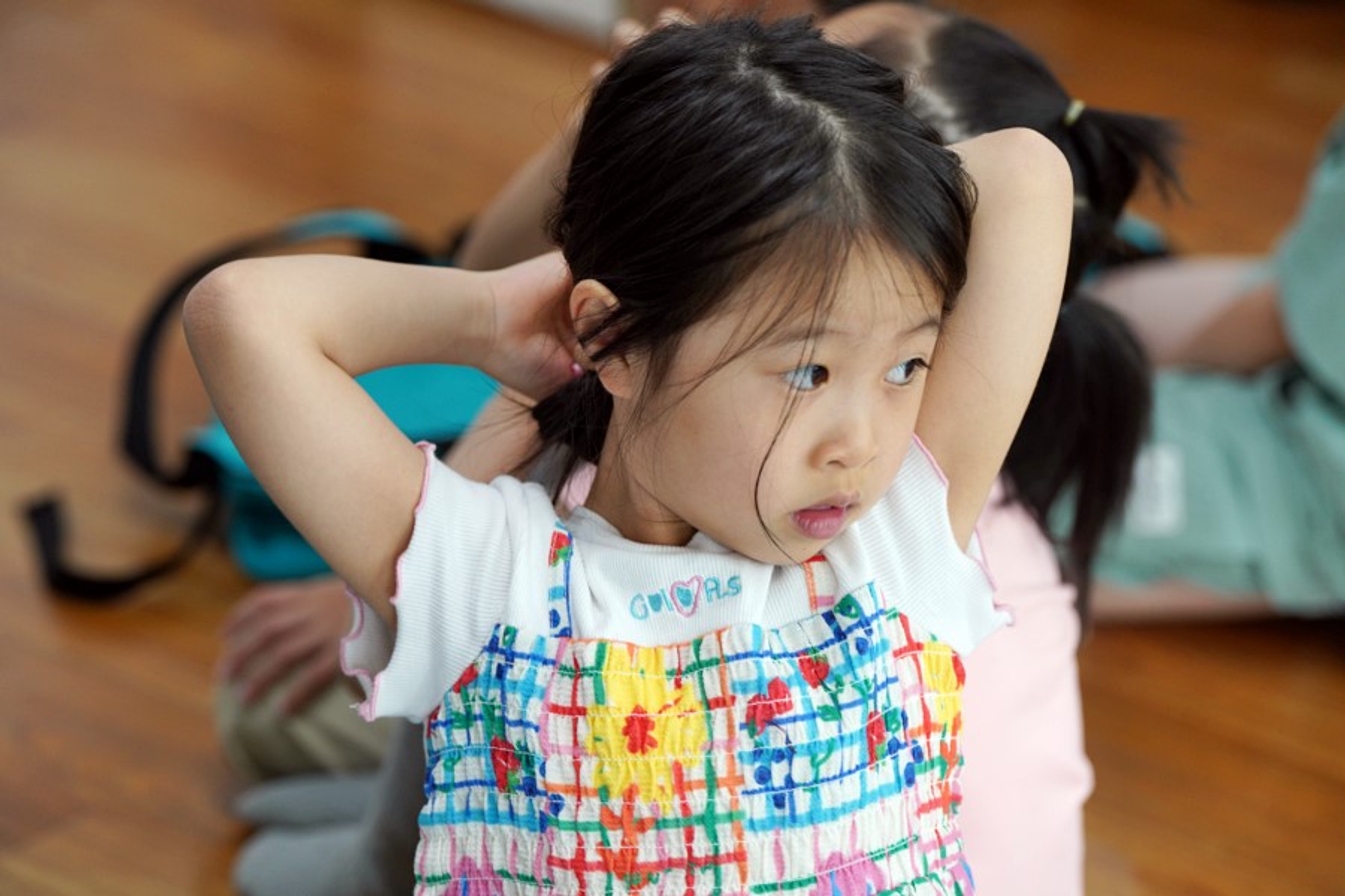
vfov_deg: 11.8
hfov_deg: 17.6
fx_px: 4334
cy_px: 448
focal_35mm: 116
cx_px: 672
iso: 800
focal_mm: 116
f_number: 4
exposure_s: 1/160
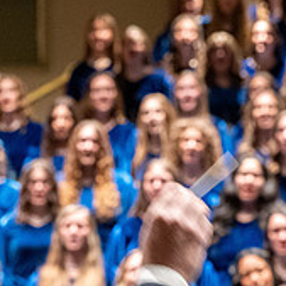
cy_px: 277
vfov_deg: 5.0
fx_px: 3272
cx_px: 0
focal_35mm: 350
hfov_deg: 5.0
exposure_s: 1/25
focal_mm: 120
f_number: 8
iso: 5000
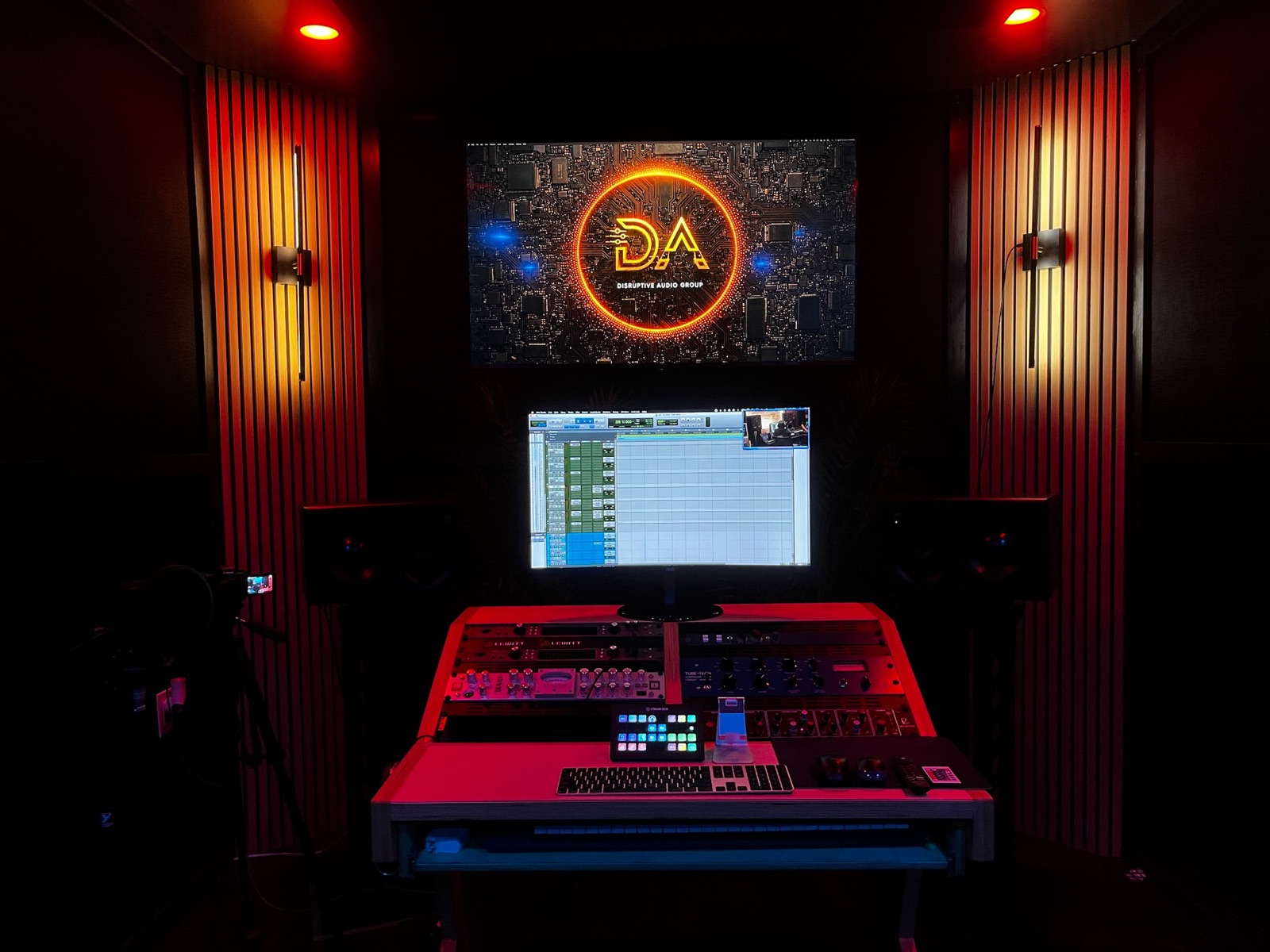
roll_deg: +1.0
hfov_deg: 67.3
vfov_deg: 53.1
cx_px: 635
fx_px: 954
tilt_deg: -3.5
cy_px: 476
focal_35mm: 26
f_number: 1.6
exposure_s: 1/57
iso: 160
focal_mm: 5.1
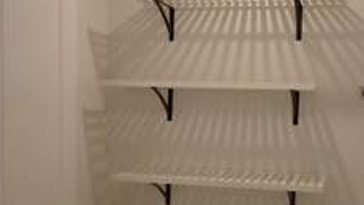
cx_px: 209
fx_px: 560
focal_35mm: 58
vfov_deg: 20.6
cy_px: 154
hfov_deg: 35.9
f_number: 2
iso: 200
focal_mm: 4.5
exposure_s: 1/100
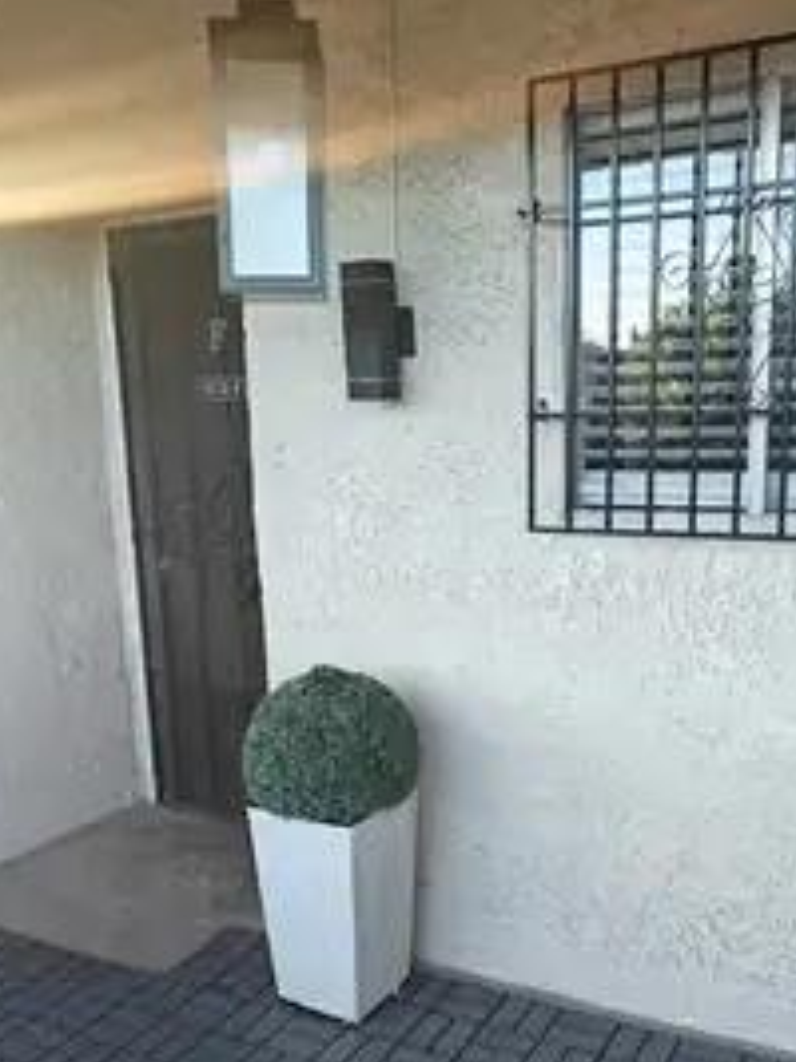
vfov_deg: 50.8
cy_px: 664
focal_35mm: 36
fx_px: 1105
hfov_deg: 39.6
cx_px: 442
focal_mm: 5.59
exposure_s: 1/112
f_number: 1.8
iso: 50
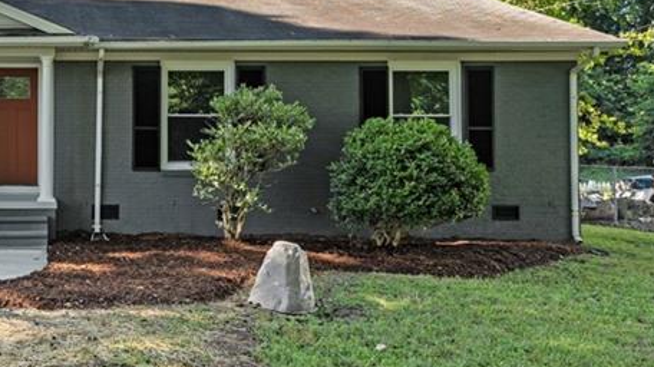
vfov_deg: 29.4
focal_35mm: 40
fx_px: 693
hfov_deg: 44.9
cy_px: 121
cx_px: 42
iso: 200
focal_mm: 17
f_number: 7.1
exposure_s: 1/40
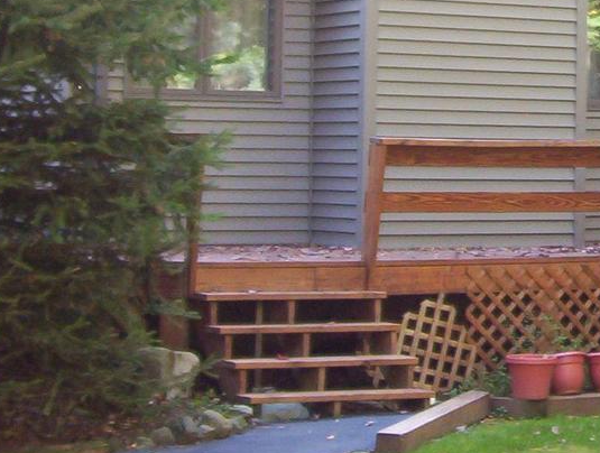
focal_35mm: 122
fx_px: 2120
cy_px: -22
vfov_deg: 12.0
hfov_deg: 15.7
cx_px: 666
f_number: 3.16
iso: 140
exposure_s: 1/45.5
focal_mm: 7.88
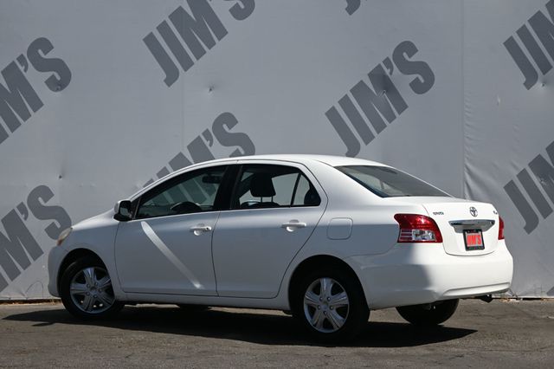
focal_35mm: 75
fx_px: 1154
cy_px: 184
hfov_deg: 27.0
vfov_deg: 18.2
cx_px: 277
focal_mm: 50
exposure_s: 1/320
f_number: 6.3
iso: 100
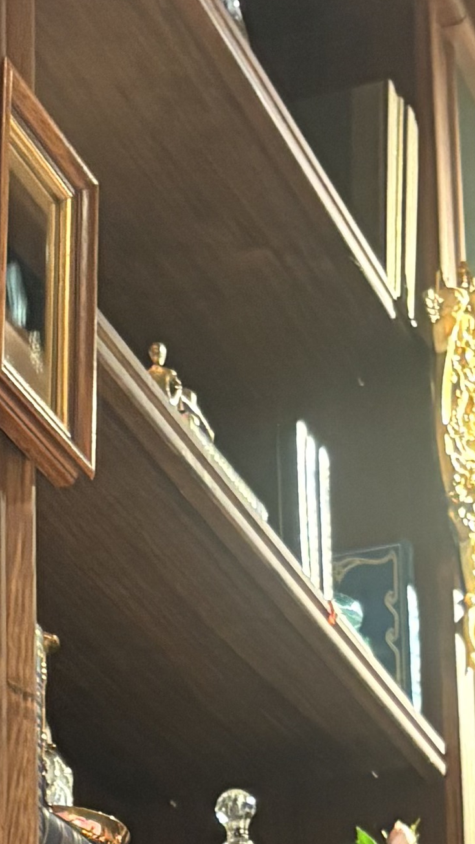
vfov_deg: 16.6
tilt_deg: +16.3
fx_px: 2777
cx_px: 161
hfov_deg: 9.8
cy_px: 1014
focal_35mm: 124
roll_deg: +0.6
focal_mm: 5.96
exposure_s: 1/30
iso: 500
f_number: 1.6
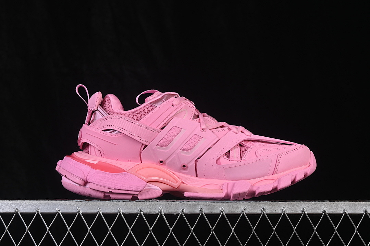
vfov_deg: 18.2
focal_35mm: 75
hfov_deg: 27.0
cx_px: 185
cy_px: 123
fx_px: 771
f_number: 8
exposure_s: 1/80
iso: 160
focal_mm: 50
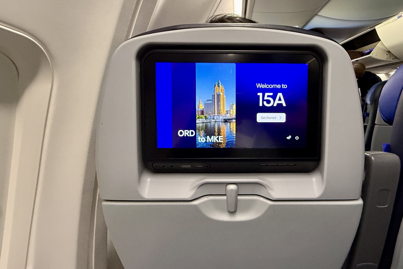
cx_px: 242
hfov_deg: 85.8
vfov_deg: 64.2
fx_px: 213
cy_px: 112
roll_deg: -0.6
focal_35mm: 19
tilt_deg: -5.6
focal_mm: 2.22
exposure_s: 1/56
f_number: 2.2
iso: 500
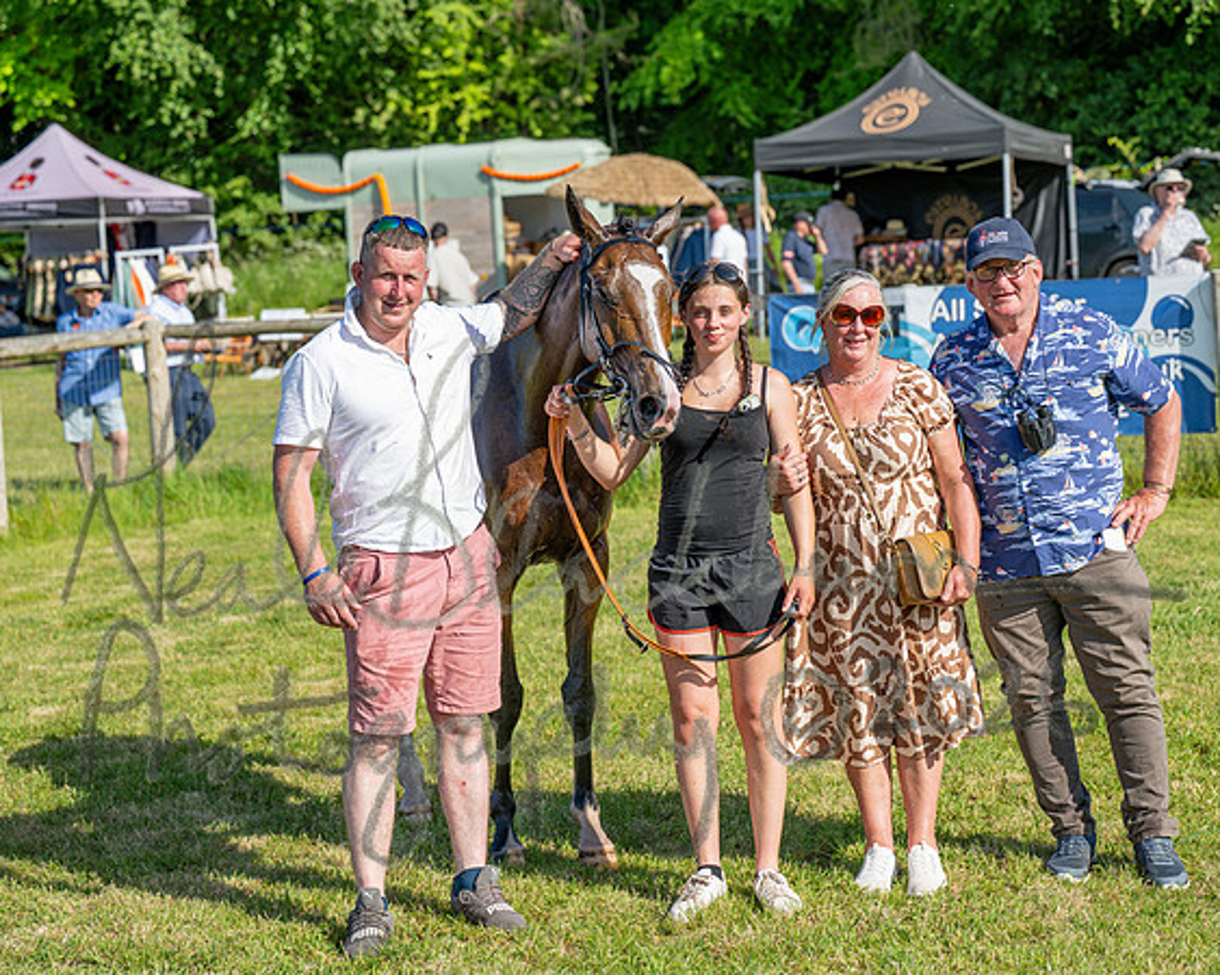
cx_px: 610
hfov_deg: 24.2
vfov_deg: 19.4
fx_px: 2847
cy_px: 487
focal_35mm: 79
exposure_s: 1/1600
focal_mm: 70
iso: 200
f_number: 4
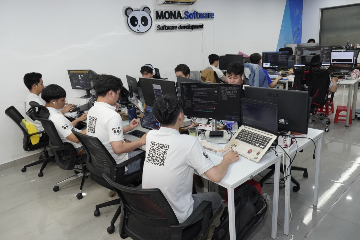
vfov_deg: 53.1
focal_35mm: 24
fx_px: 240
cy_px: 120
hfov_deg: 73.8
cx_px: 180
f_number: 4
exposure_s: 1/125
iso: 800
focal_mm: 16
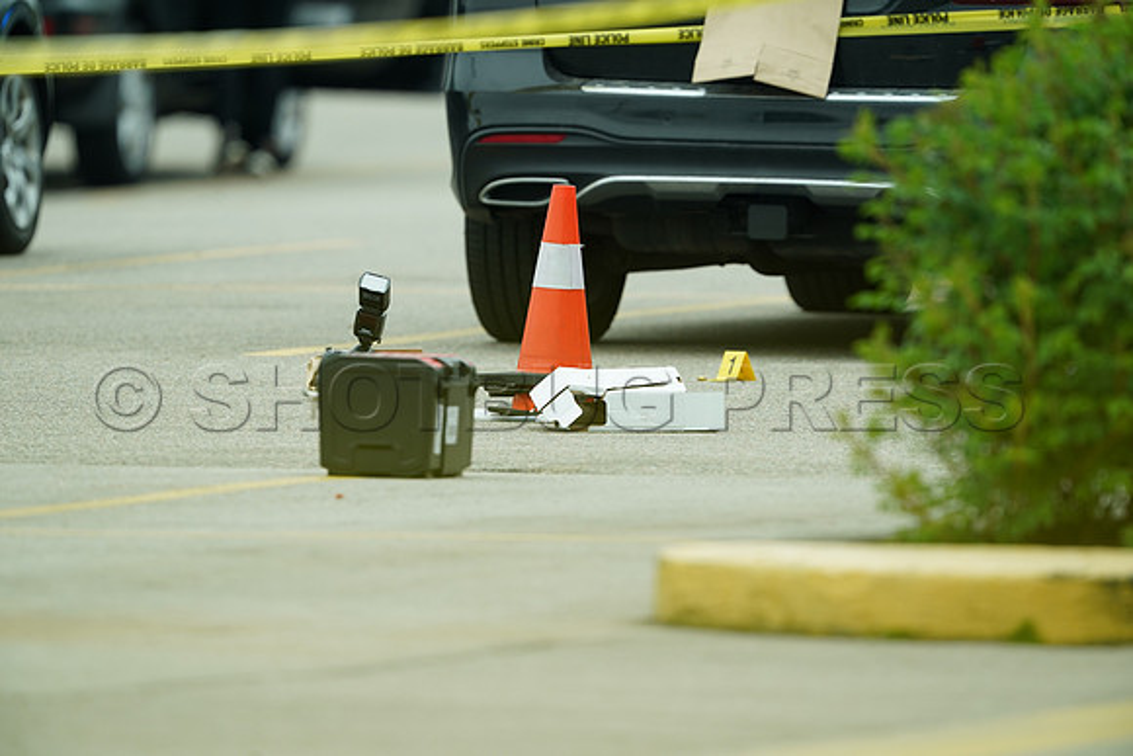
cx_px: 566
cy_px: 378
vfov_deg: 1.6
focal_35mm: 840
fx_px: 26442
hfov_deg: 2.5
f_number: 6.3
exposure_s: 1/320
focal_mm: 840
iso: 400
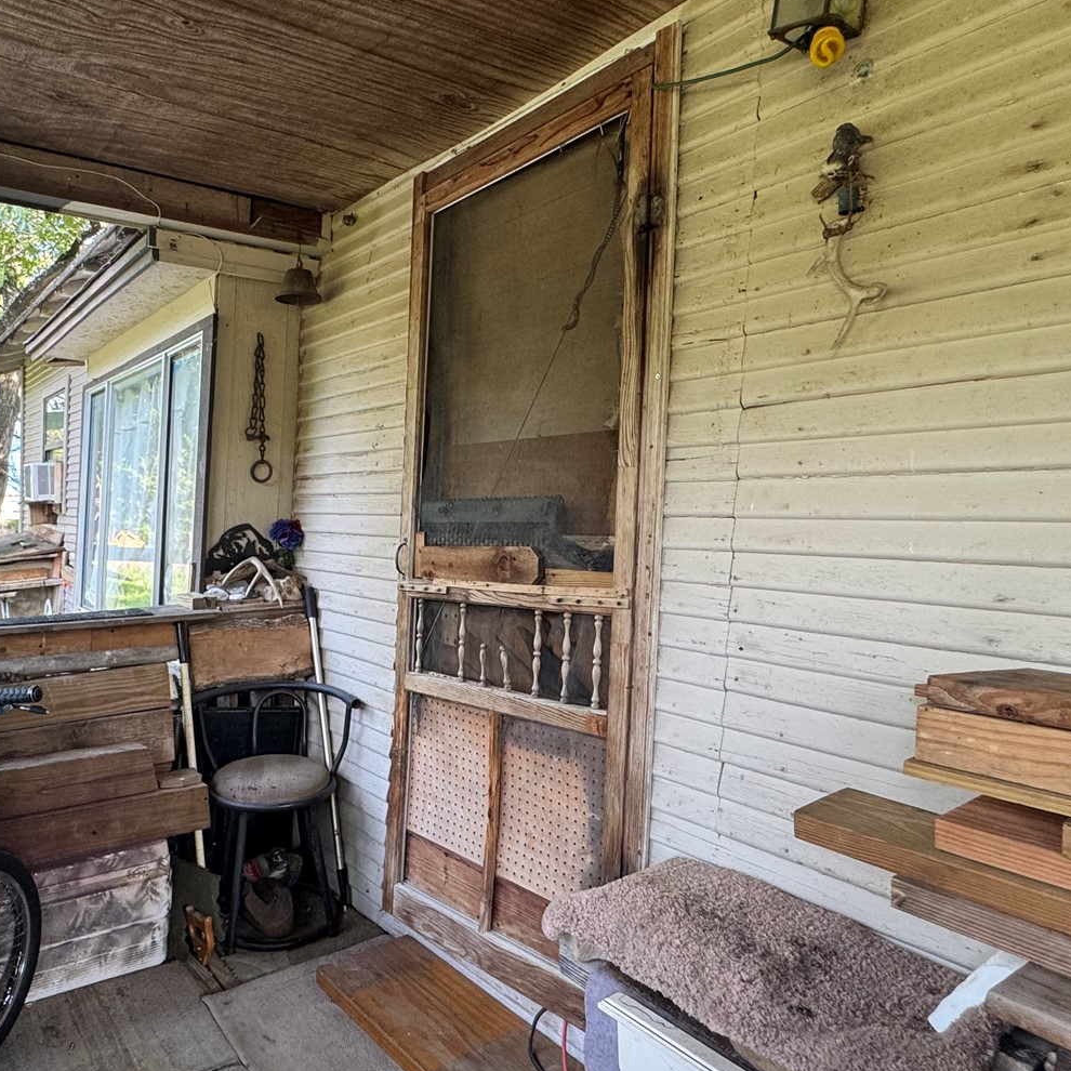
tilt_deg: -1.4
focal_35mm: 24
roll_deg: -1.2
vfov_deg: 65.0
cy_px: 529
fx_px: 840
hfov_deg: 63.6
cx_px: 368
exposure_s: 1/99
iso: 125
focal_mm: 2.22
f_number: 2.2
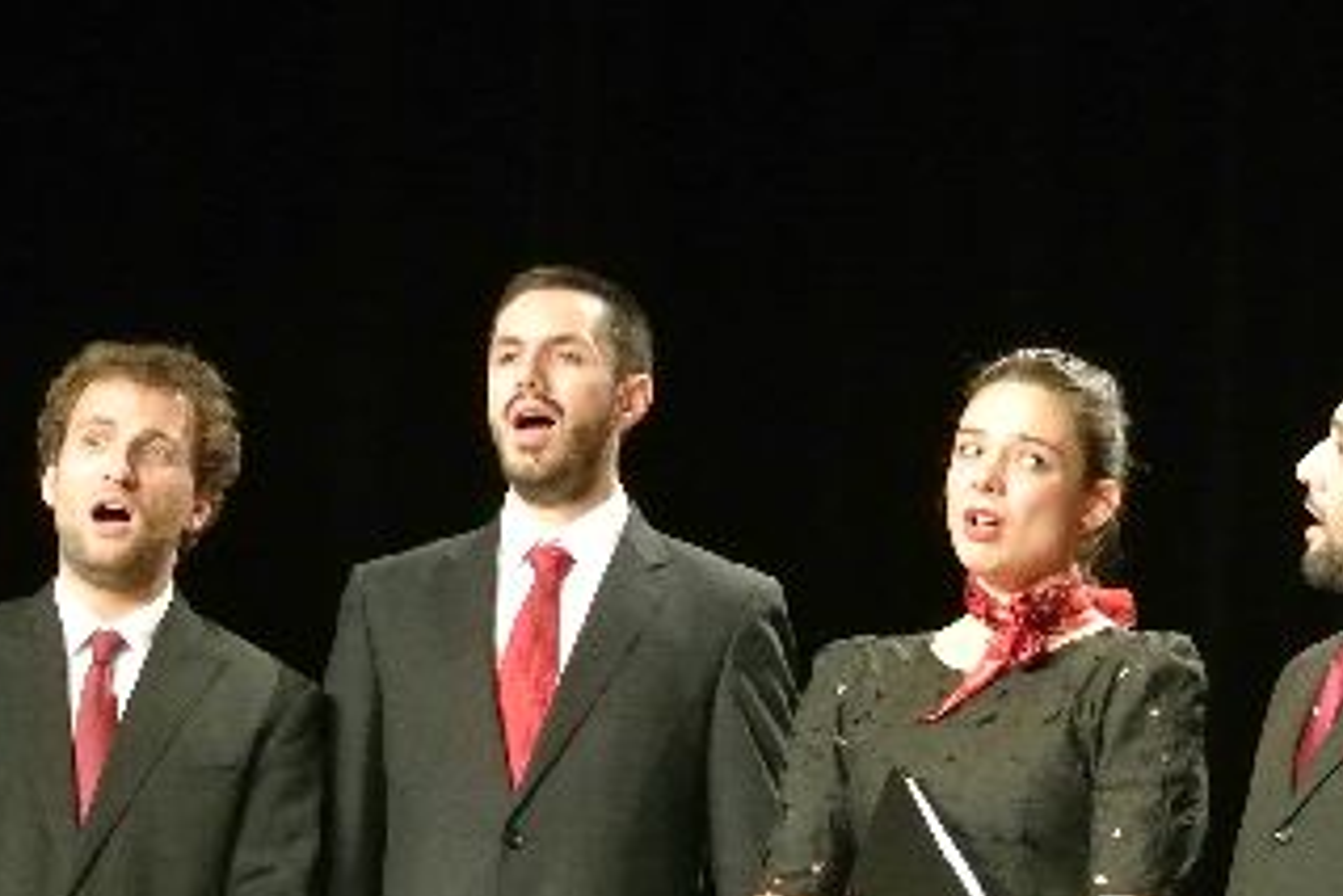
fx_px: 7576
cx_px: 472
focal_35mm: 203
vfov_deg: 6.8
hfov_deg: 10.1
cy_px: 742
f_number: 3.8
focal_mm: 30
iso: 3200
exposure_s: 1/60
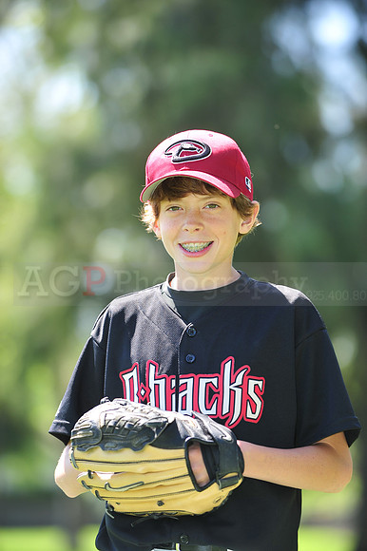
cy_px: 276
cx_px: 184
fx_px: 3062
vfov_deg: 10.3
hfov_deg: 6.9
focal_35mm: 200
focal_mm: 200
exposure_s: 1/320
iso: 200
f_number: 4.5
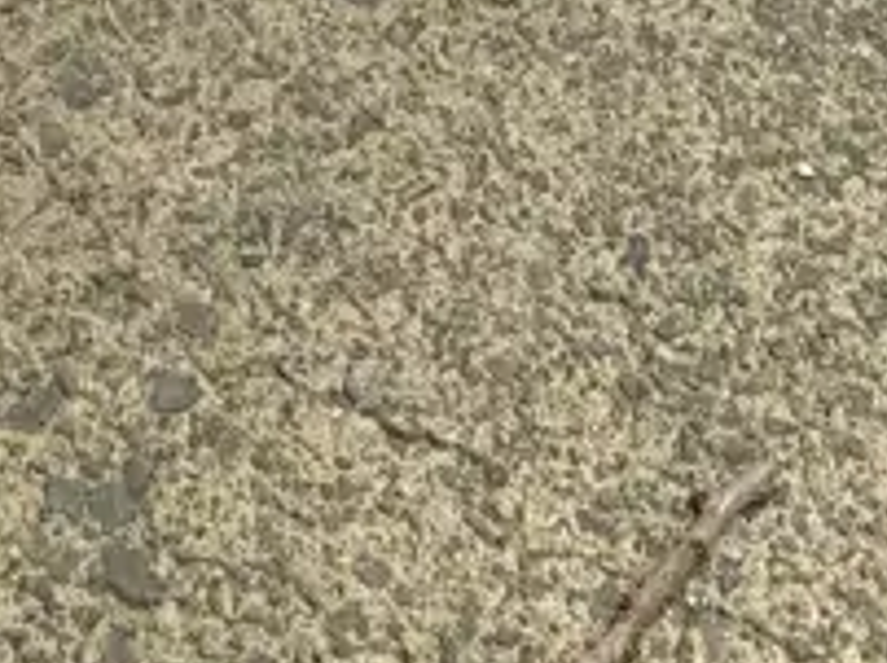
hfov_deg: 14.5
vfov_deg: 8.9
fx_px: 3378
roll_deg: +1.3
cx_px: -189
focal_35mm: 132
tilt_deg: -38.6
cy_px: -1379
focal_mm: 4.25
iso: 25
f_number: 1.8
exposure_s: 1/381
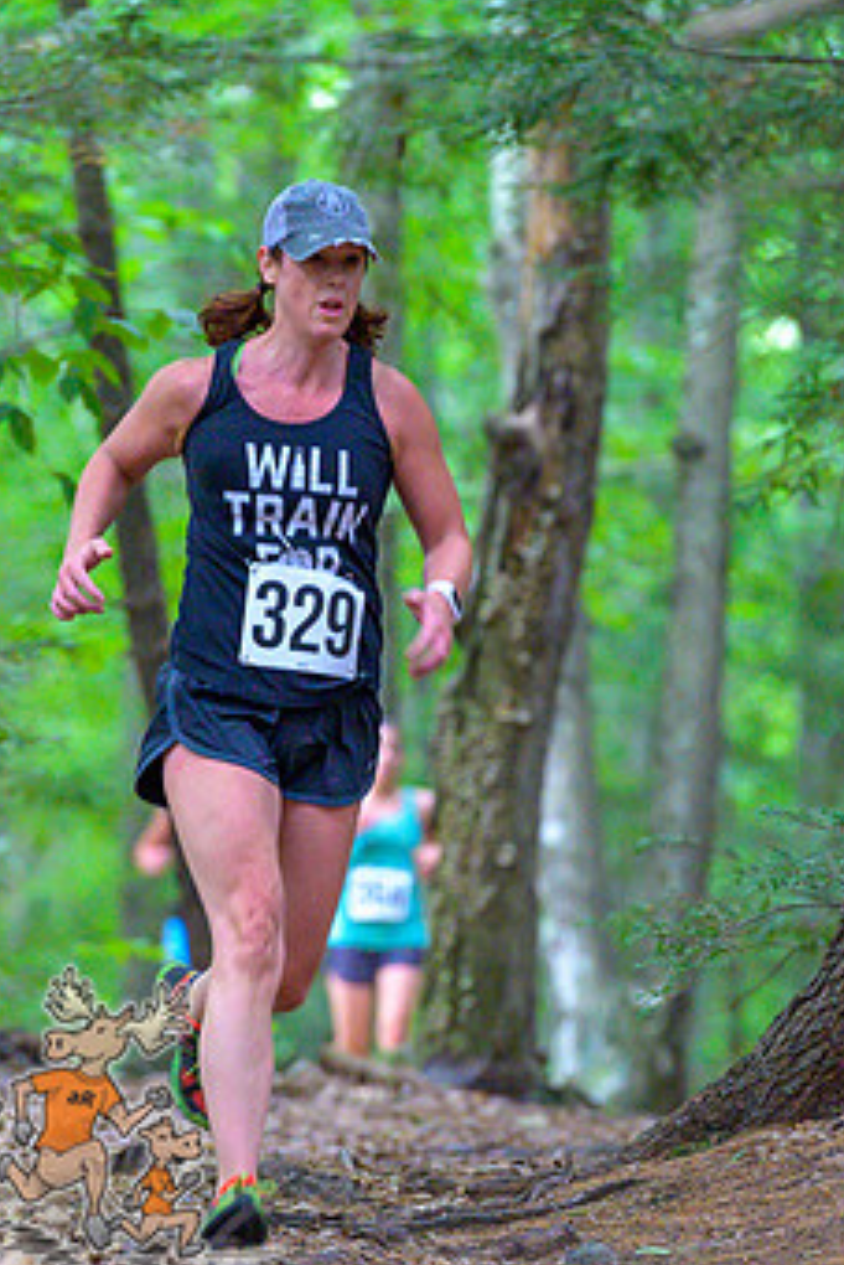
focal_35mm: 341
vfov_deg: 6.0
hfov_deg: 4.0
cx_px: 435
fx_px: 11979
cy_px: 629
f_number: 4
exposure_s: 1/200
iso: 8000
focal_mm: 200
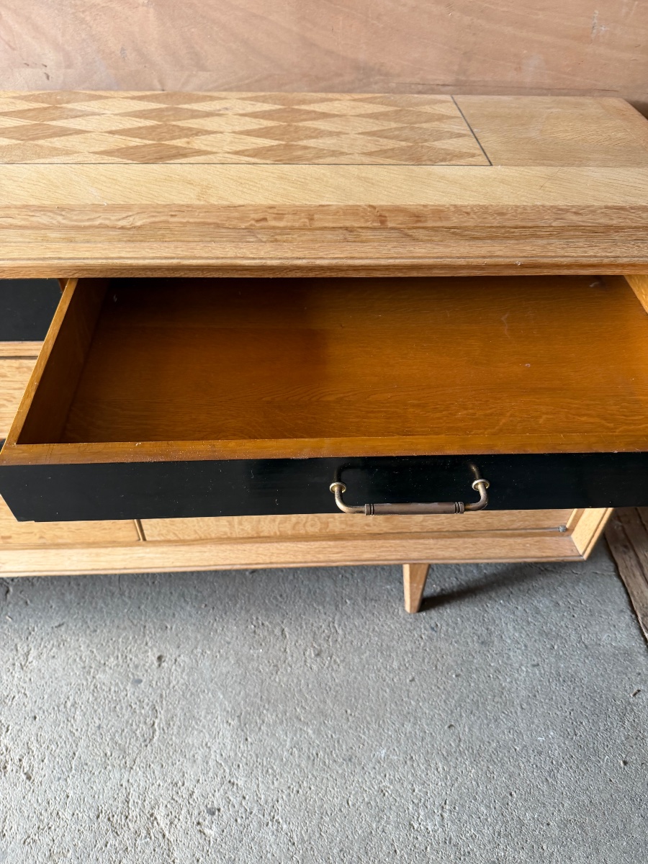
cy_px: 432
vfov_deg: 71.6
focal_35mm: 24
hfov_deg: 56.8
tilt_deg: -45.2
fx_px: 599
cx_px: 324
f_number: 1.78
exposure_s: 1/69
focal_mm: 6.76
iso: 200
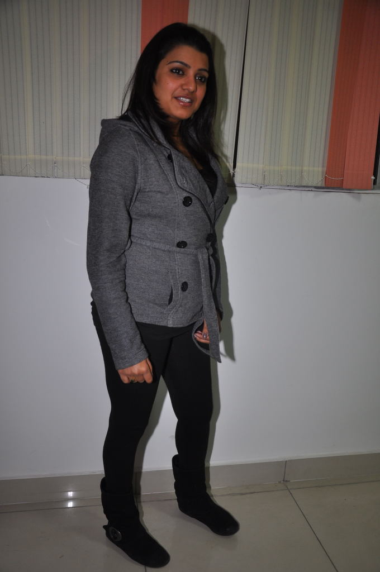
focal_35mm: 32
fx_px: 500
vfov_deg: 59.6
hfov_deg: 41.6
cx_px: 190
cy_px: 286
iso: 400
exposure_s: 1/100
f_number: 5
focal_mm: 21
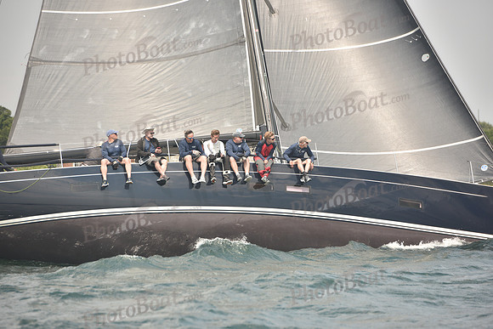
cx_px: 246
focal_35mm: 200
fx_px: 2739
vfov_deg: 6.9
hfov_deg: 10.3
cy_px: 164
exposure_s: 1/640
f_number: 5
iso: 250
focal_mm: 200
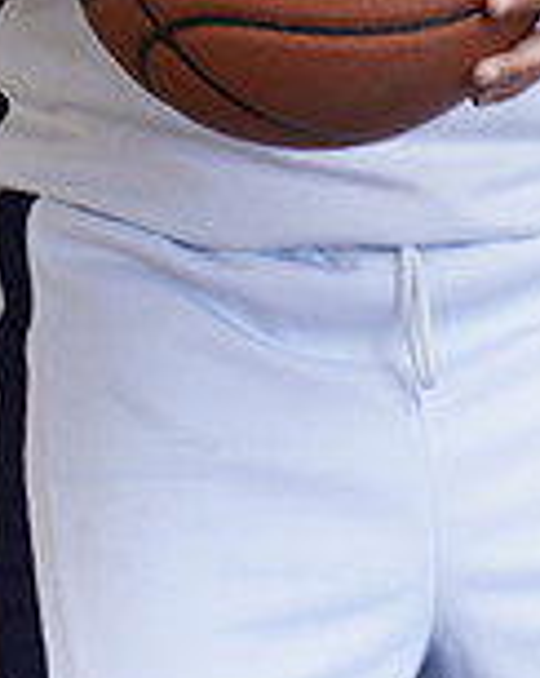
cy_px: -492
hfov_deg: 5.1
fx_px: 6045
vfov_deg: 6.3
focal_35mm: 302
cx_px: 217
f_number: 5.6
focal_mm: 85
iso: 200
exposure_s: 1/60
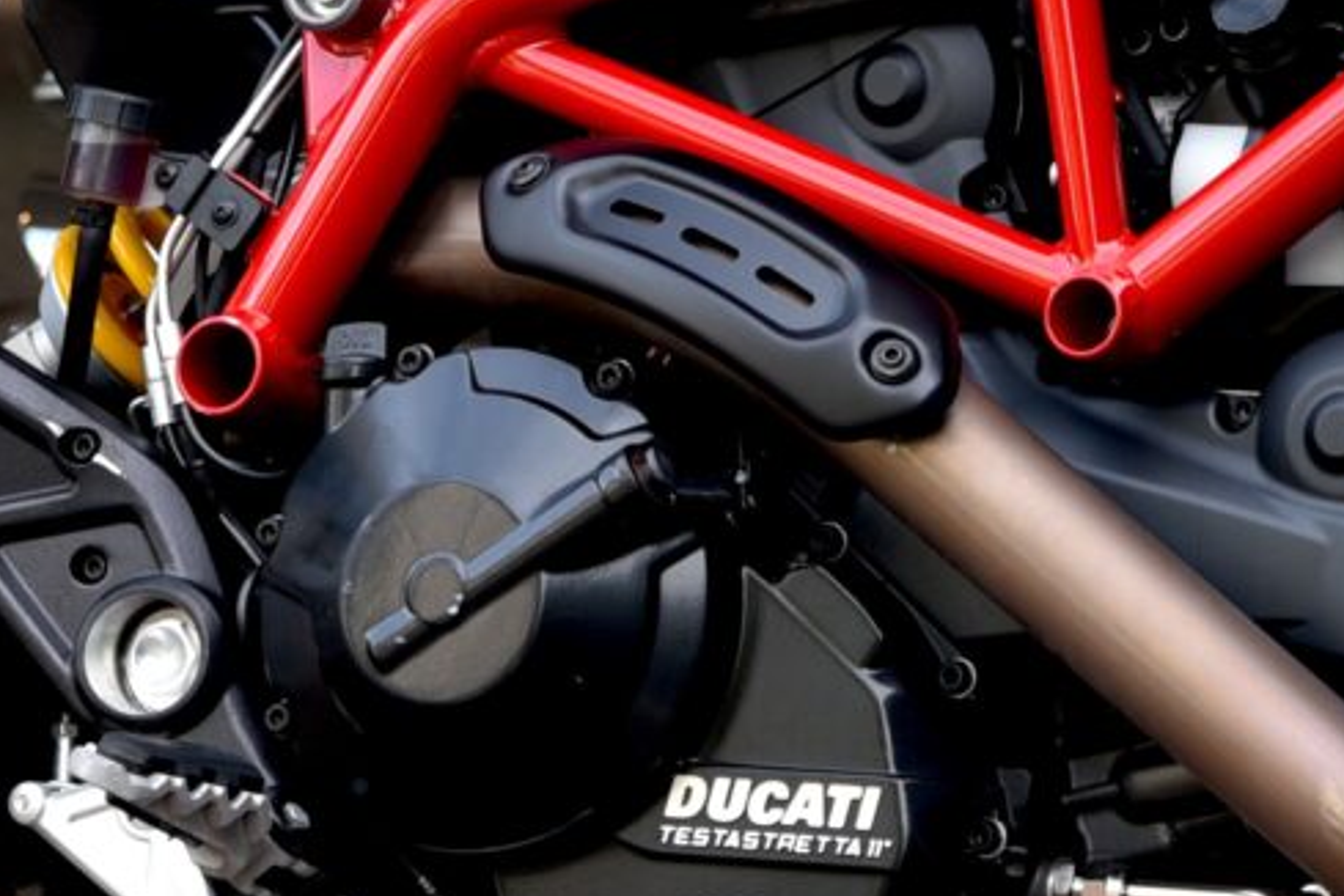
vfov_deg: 4.8
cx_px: 1248
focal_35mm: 288
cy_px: 48
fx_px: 10751
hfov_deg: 7.1
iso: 100
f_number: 4
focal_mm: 55
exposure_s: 1/60
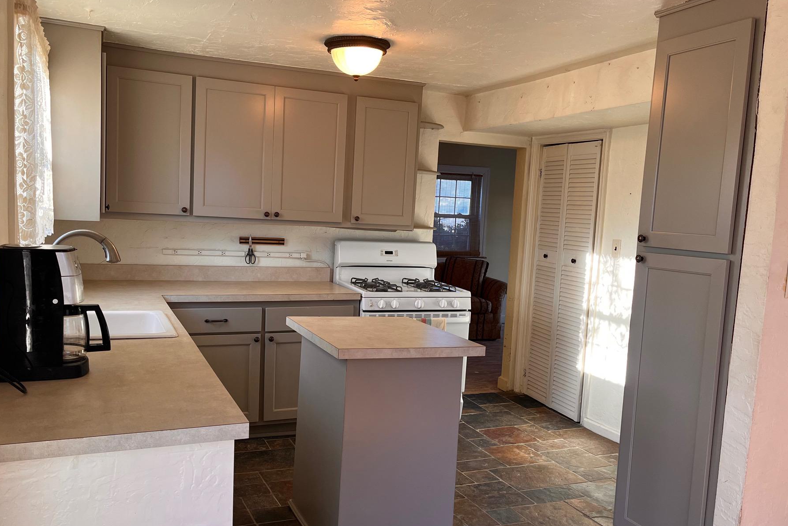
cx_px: 364
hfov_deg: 60.2
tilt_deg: -7.1
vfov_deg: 42.3
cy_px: 284
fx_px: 679
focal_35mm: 31
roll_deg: -2.8
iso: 80
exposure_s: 1/60
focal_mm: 5.1
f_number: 1.6
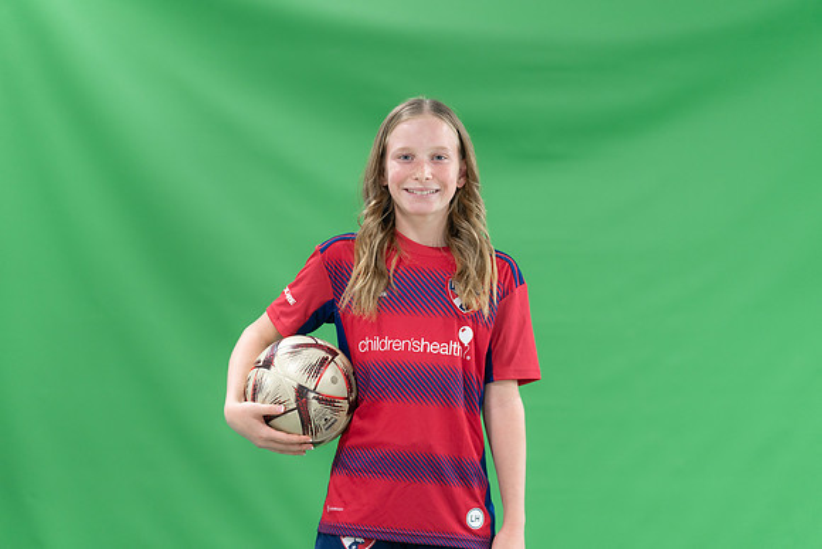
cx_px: 411
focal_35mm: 142
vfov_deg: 9.7
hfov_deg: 14.4
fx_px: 3243
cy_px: 274
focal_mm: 142
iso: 1000
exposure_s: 1/250
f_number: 2.8
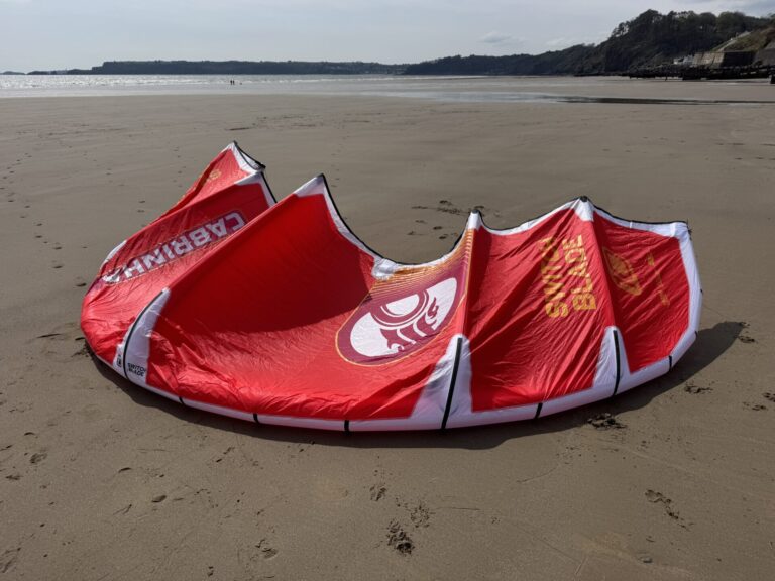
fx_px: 537
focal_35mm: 24
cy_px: 290
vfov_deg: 56.8
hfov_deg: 71.6
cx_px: 388
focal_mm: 6.76
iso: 80
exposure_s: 1/9009
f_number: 1.78
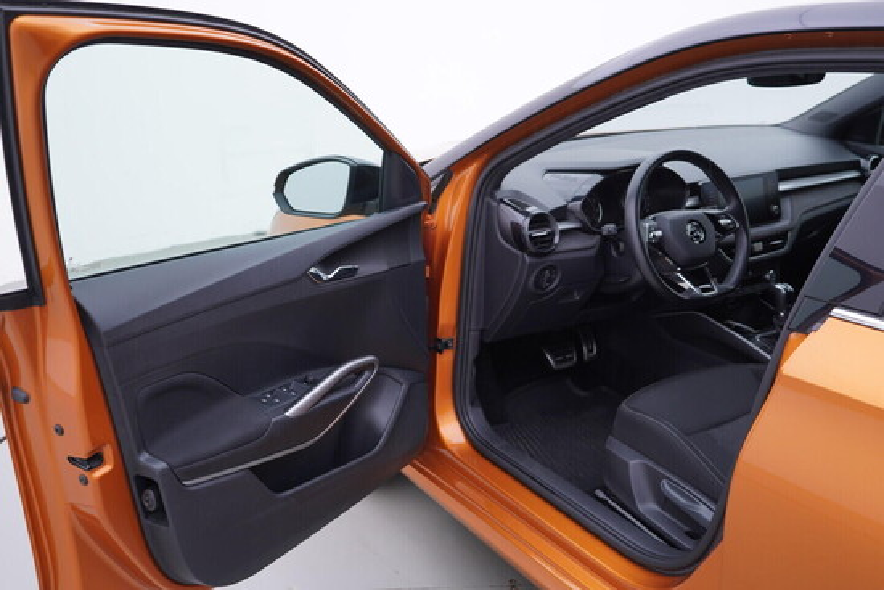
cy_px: 295
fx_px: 884
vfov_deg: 36.9
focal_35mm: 36
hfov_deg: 53.1
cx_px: 442
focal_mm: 24
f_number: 3.2
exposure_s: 1/50
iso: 125
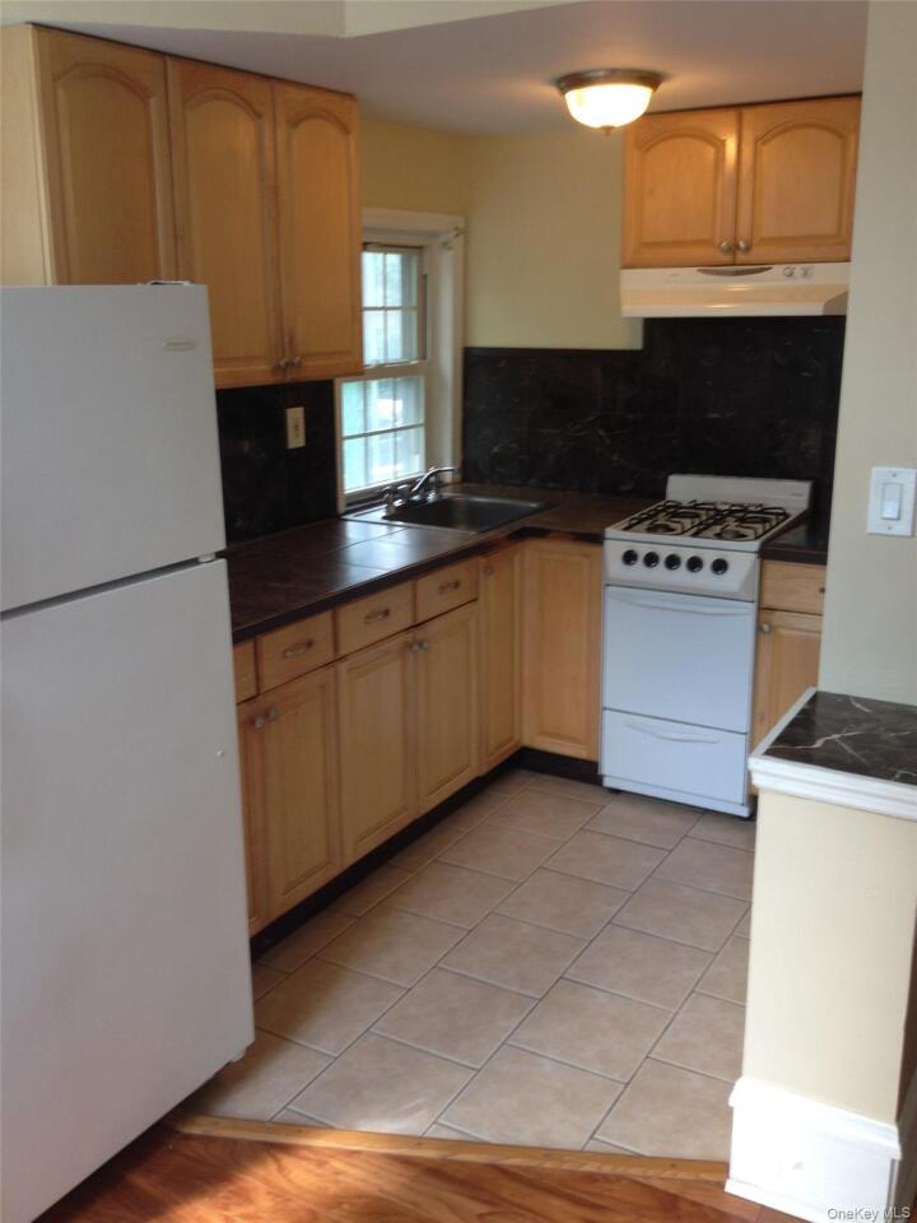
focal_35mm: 35
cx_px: 458
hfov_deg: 40.7
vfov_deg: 52.6
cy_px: 612
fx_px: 1236
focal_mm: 4.28
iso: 50
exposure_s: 1/20
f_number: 2.4
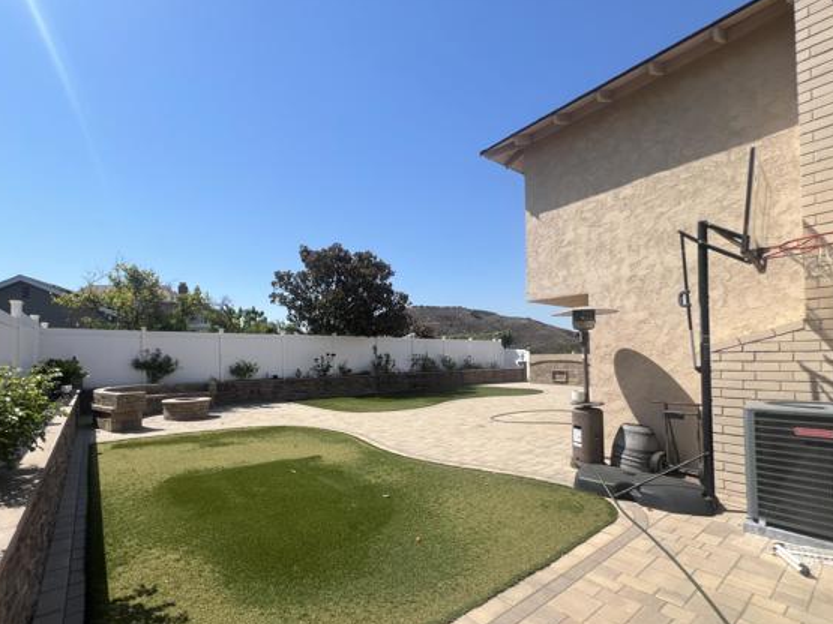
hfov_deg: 97.7
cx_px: 368
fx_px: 361
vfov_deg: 81.3
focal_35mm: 15
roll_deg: +1.1
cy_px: 354
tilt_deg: +1.0
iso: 32
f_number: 1.8
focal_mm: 1.57
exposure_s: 1/1946
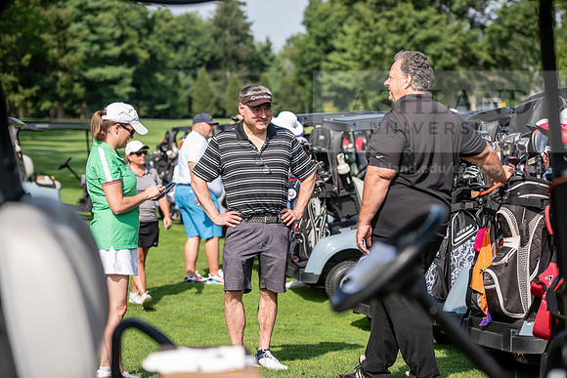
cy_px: 189
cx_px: 284
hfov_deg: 22.1
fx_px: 1449
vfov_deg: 14.9
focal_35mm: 92
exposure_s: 1/640
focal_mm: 92
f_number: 3.2
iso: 80
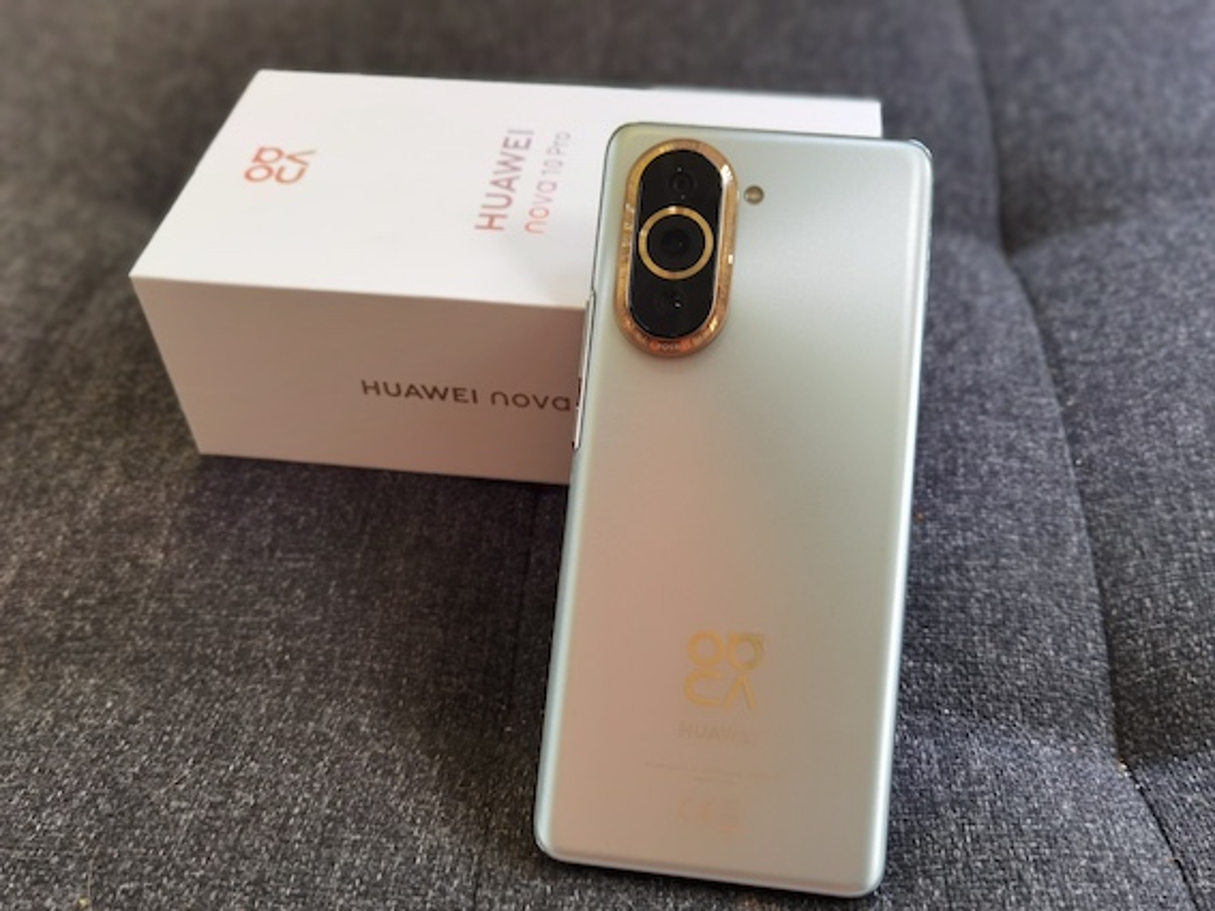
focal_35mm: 31
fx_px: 1088
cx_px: 608
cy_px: 456
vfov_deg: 45.4
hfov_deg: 58.4
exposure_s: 1/100
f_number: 4
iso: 64
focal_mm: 6.71
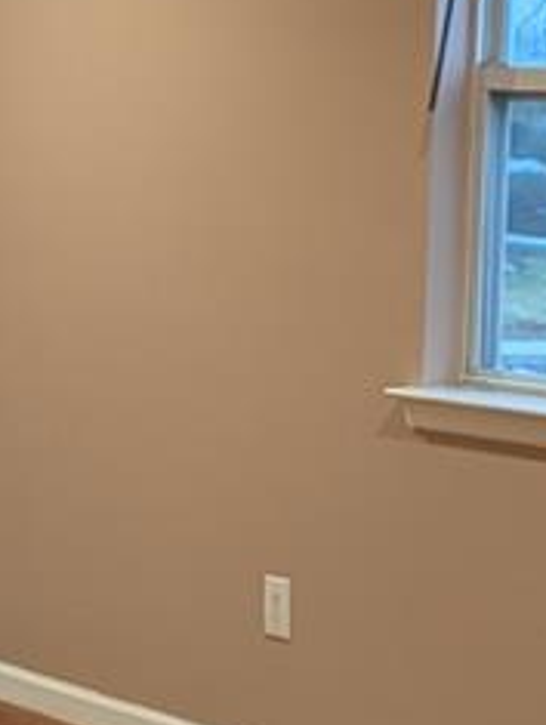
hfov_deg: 9.2
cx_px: -486
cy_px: 390
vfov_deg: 12.9
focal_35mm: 153
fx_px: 3209
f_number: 1.85
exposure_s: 1/24
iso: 54
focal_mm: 6.81
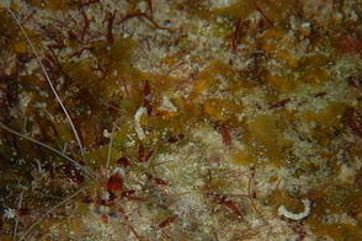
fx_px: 3450
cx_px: 100
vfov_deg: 4.0
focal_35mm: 343
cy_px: 203
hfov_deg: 6.0
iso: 100
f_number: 20
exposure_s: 1/250
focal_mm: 105
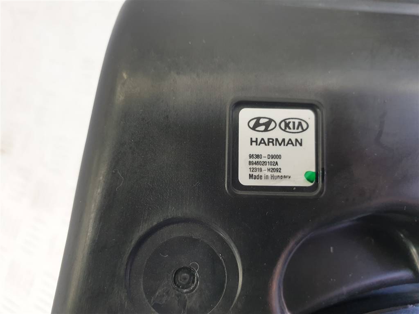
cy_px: 157
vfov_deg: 53.1
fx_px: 315
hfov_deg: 67.3
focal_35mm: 26
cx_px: 210
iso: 160
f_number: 2.4
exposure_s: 1/100
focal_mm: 4.3
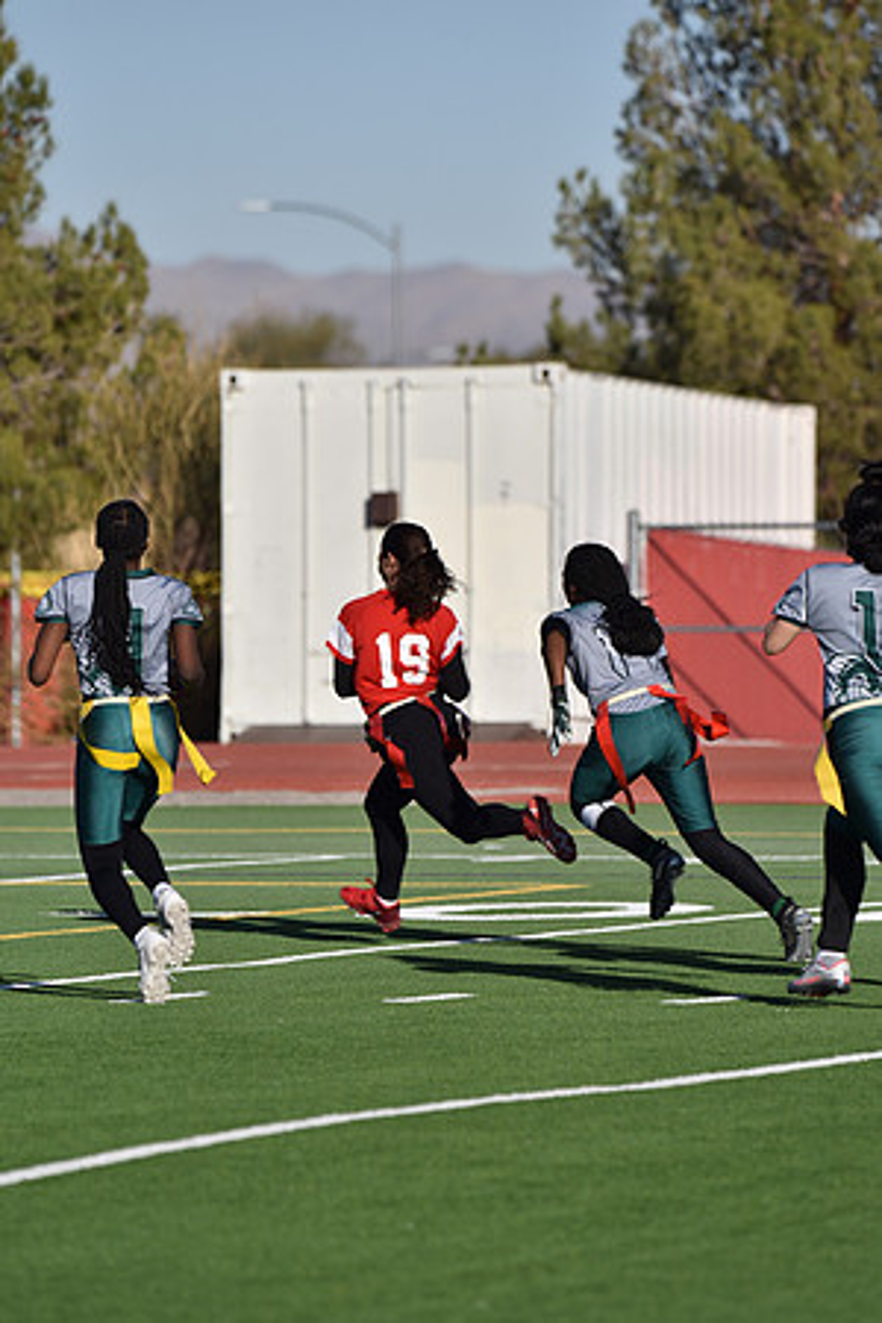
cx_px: 441
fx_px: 12494
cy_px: 662
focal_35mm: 340
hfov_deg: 4.0
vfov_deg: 6.1
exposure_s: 1/1000
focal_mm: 340
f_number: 6
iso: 110
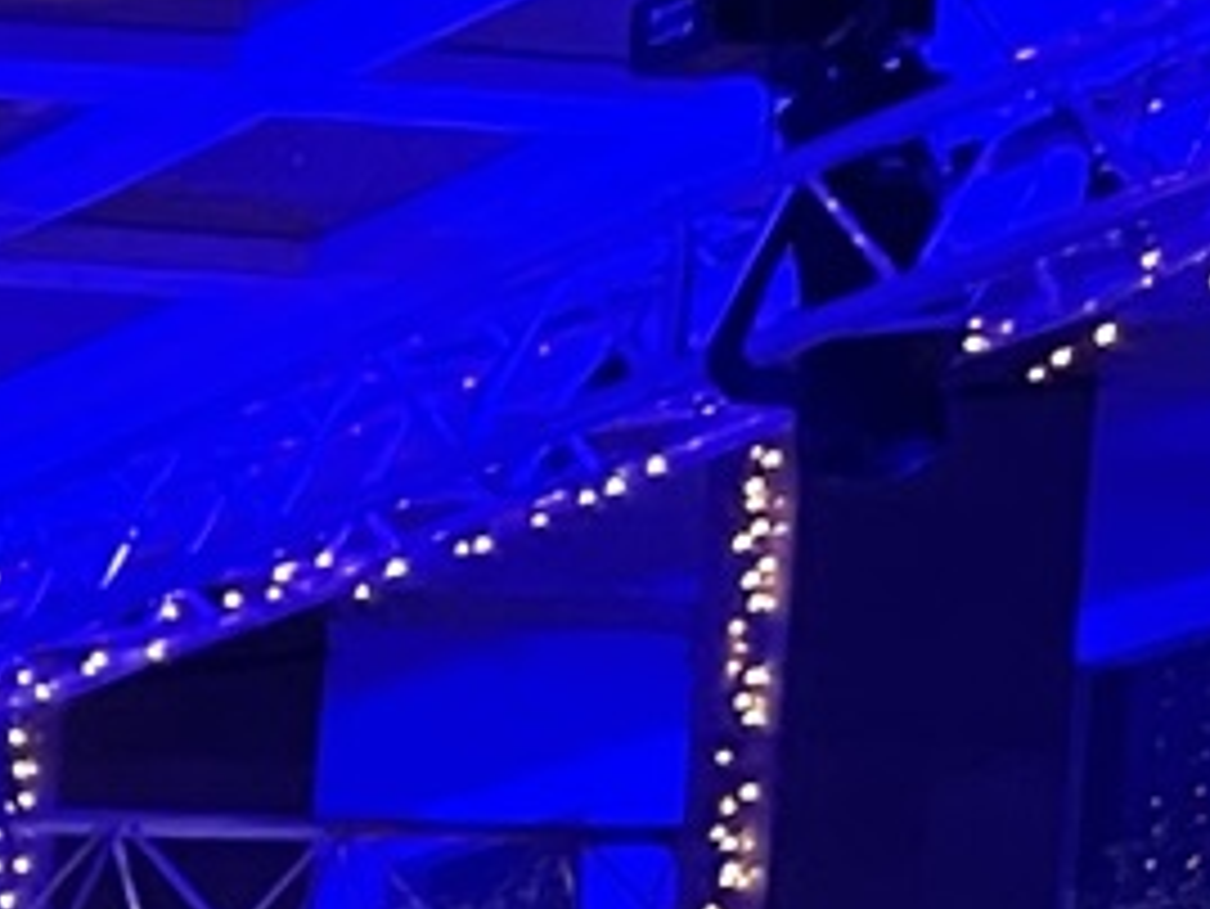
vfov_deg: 6.5
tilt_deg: -7.6
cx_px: -2771
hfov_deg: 8.1
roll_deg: -0.4
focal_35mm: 198
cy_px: 3231
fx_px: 6924
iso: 500
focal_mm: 4.2
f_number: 1.6
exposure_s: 1/33
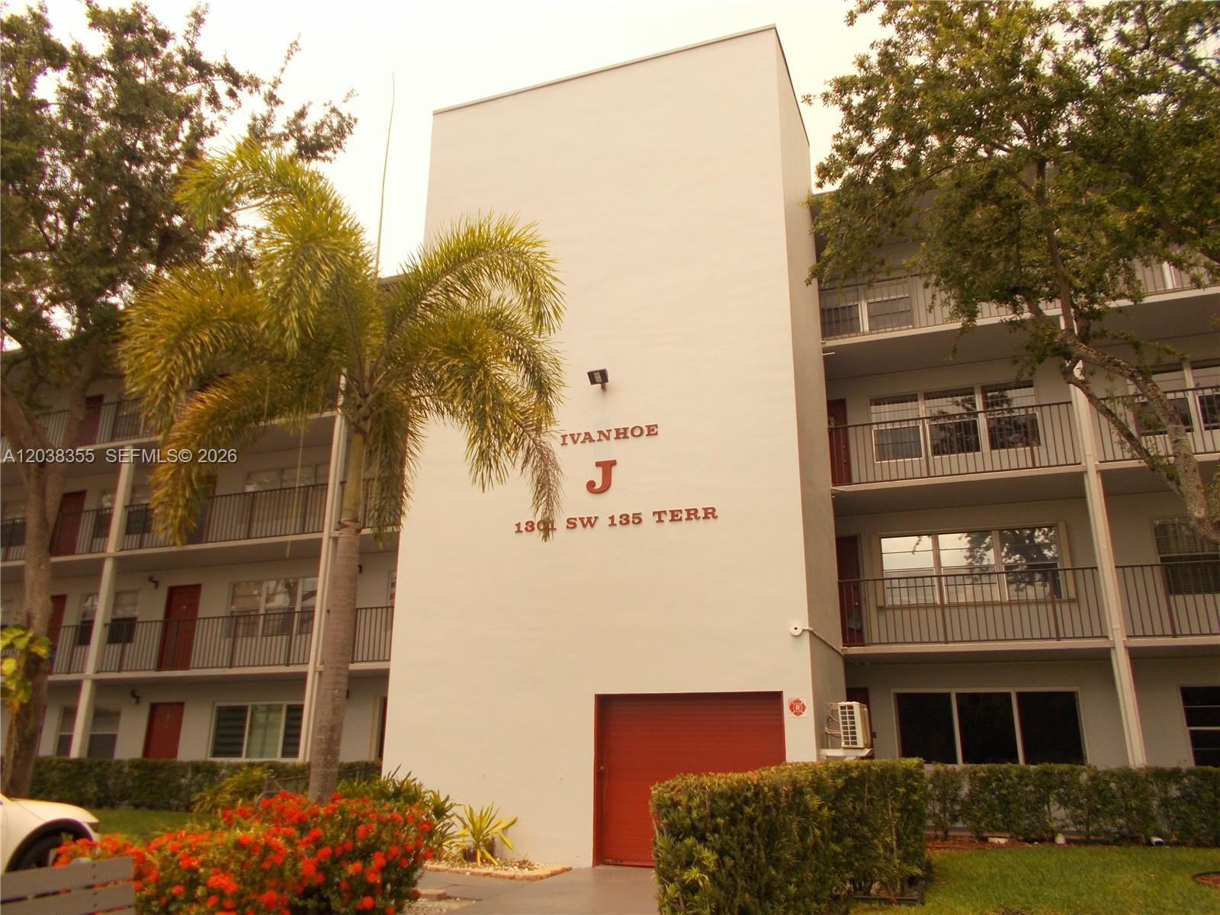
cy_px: 458
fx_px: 916
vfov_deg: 53.1
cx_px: 610
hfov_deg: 67.3
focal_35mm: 26
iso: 80
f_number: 8
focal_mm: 4.6
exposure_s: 1/80
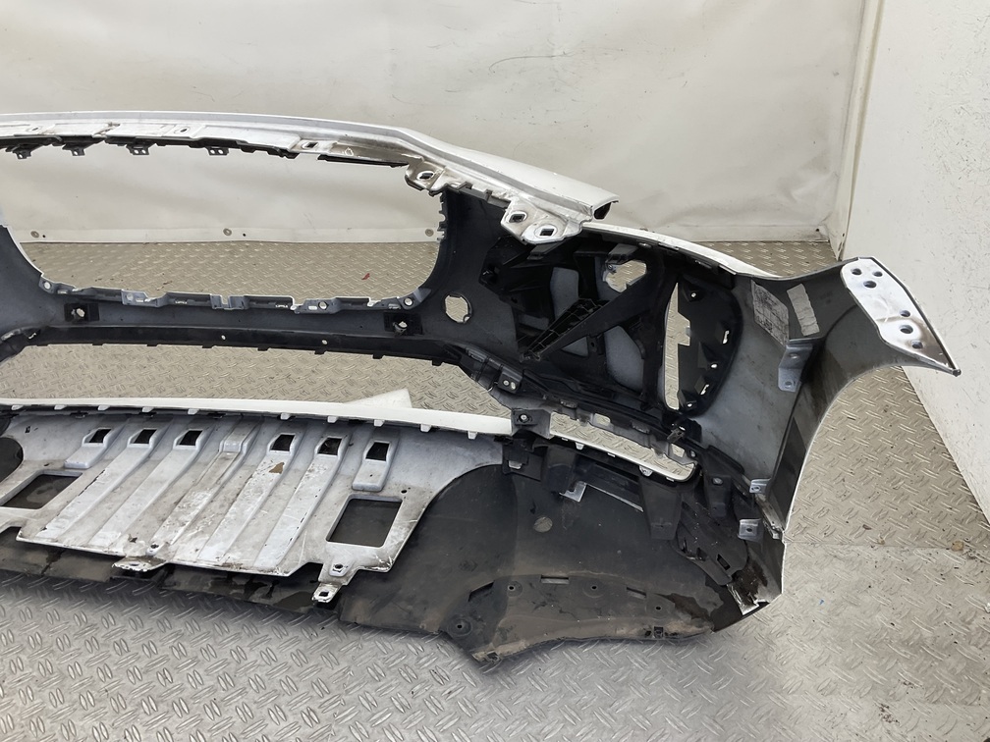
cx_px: 495
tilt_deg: -31.2
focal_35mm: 29
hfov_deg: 61.7
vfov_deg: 48.2
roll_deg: +1.8
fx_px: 829
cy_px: 371
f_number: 1.8
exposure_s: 1/120
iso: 32
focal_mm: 3
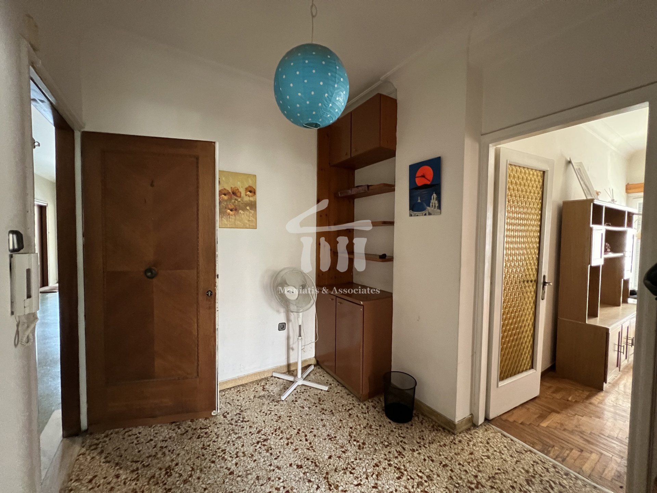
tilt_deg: -0.8
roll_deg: -0.5
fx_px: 247
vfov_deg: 89.9
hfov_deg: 106.2
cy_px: 246
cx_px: 328
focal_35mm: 13
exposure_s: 1/60
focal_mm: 1.57
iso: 800
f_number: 1.8
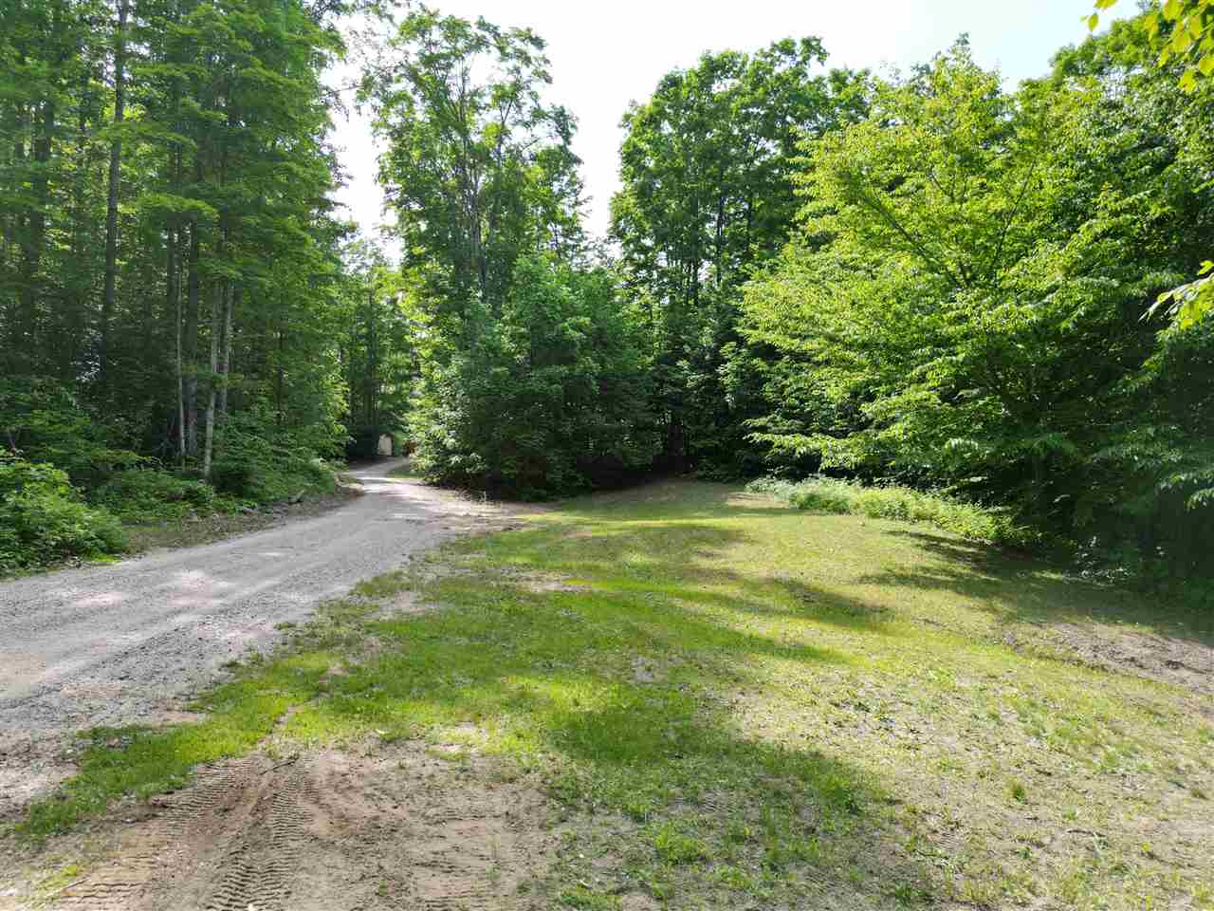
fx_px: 842
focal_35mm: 24
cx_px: 607
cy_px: 456
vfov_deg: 56.8
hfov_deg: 71.6
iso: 110
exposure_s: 1/1250
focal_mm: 6.72
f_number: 1.7
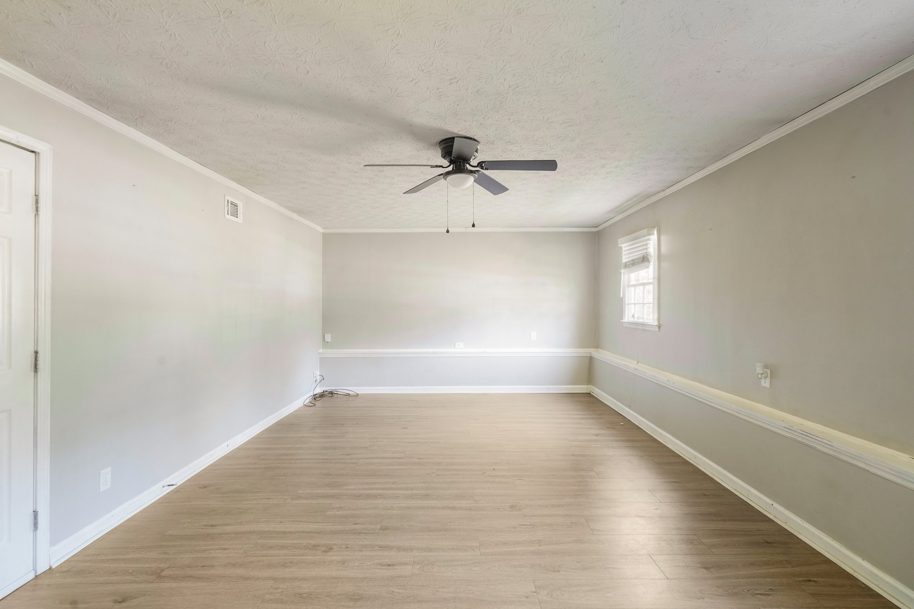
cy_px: 304
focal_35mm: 16
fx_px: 406
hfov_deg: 96.7
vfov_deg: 73.7
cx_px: 457
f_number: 8
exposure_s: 1/2.5
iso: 400
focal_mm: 16
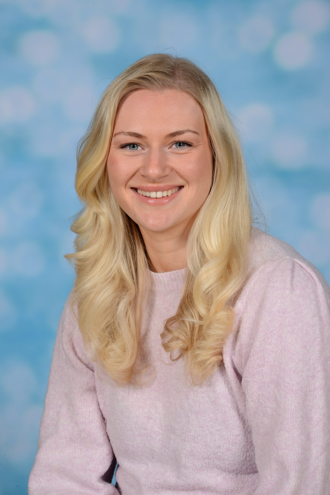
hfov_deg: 11.4
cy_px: 248
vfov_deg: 17.1
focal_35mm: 120
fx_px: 1648
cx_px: 165
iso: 100
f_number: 11
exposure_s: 1/160
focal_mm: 120
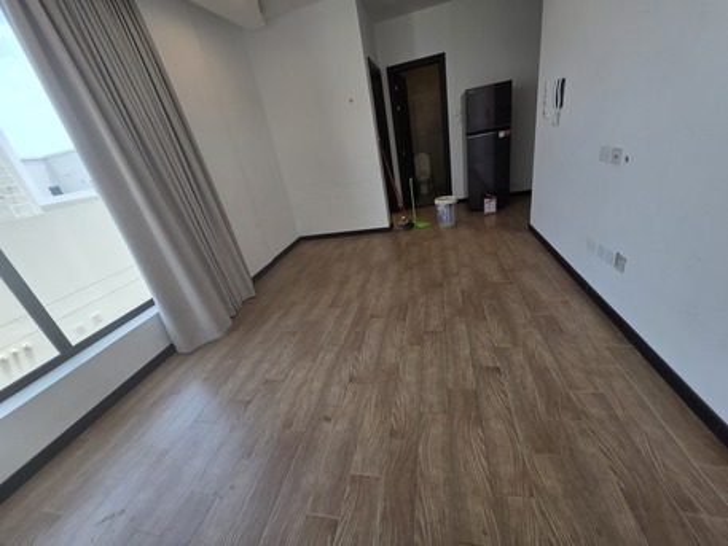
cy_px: 273
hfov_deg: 106.2
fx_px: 273
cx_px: 364
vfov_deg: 89.9
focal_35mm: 13
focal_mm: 2.2
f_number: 1.9
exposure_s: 1/120
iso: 40
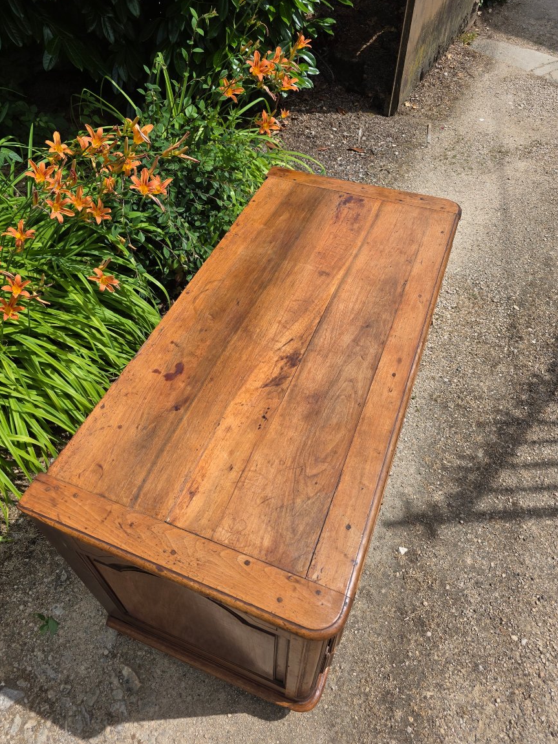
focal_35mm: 24
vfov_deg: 71.6
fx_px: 516
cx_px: 269
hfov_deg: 56.8
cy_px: 360
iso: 80
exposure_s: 1/6809
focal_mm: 6.3
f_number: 1.7
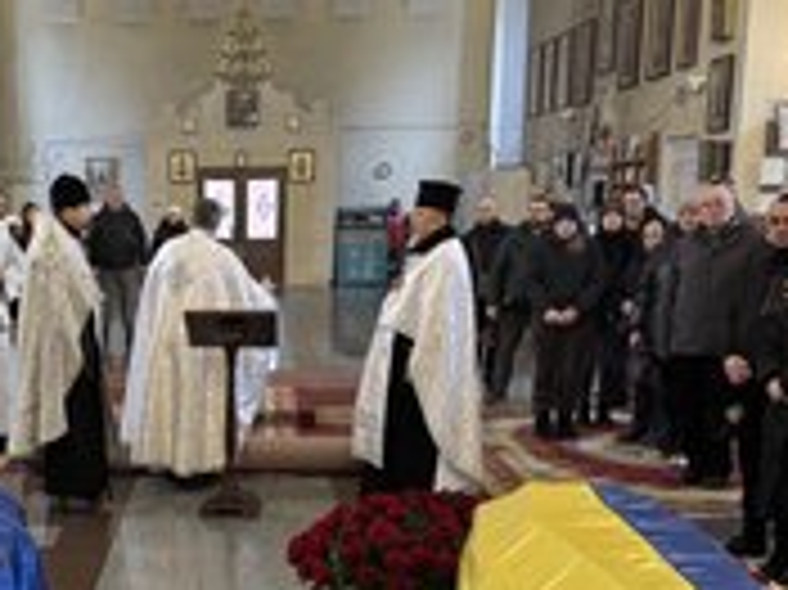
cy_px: 450
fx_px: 1251
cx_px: 135
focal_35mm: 55
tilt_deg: -12.1
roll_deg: -0.1
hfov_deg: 33.7
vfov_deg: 26.2
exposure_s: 1/60
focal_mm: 6.76
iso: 800
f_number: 1.78
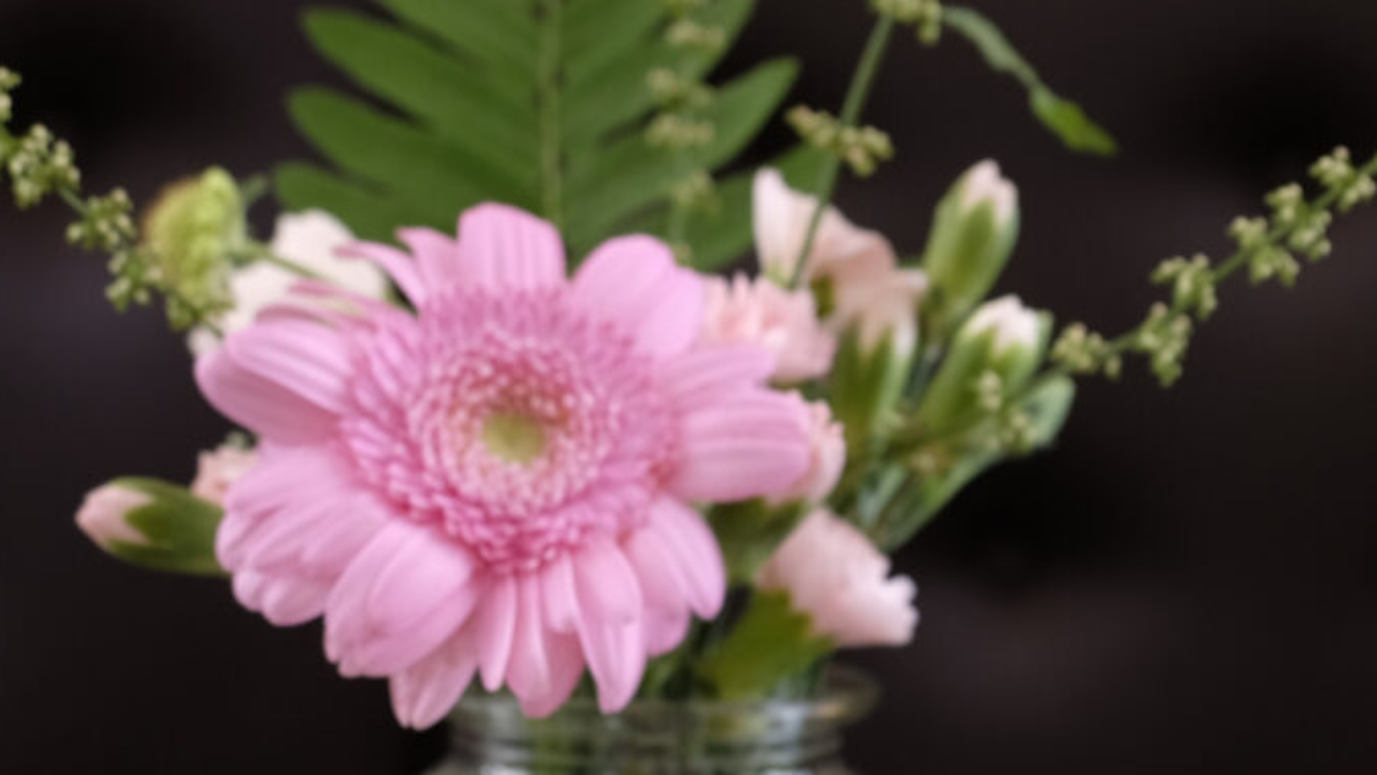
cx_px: 1074
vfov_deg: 10.3
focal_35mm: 116
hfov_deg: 18.3
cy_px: 918
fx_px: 4237
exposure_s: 1/5
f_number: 4.3
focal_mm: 30.9
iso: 200
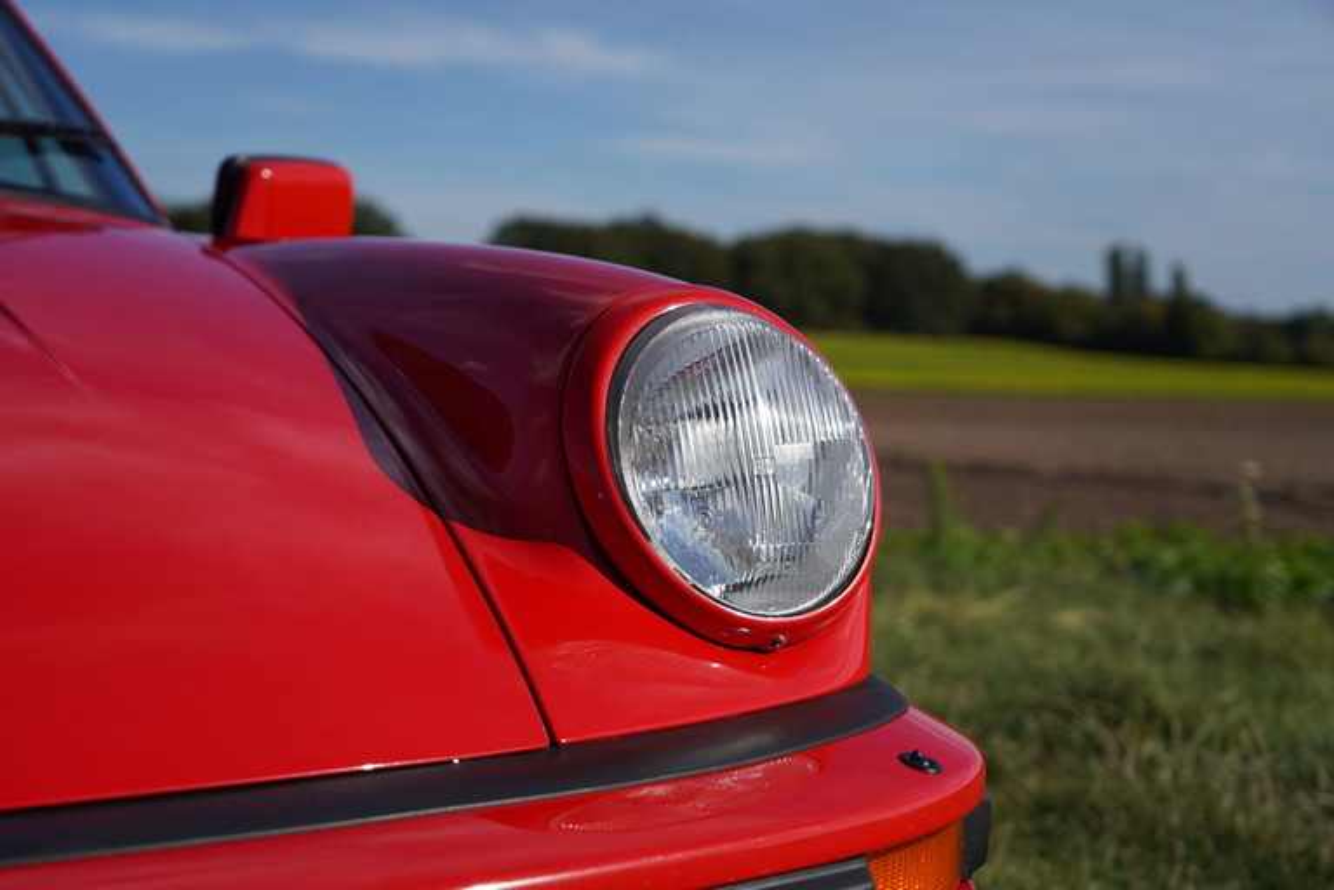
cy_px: 445
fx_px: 2187
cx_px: 667
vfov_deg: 23.0
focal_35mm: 59
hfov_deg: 33.9
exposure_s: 1/1600
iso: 100
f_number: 4.5
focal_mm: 59
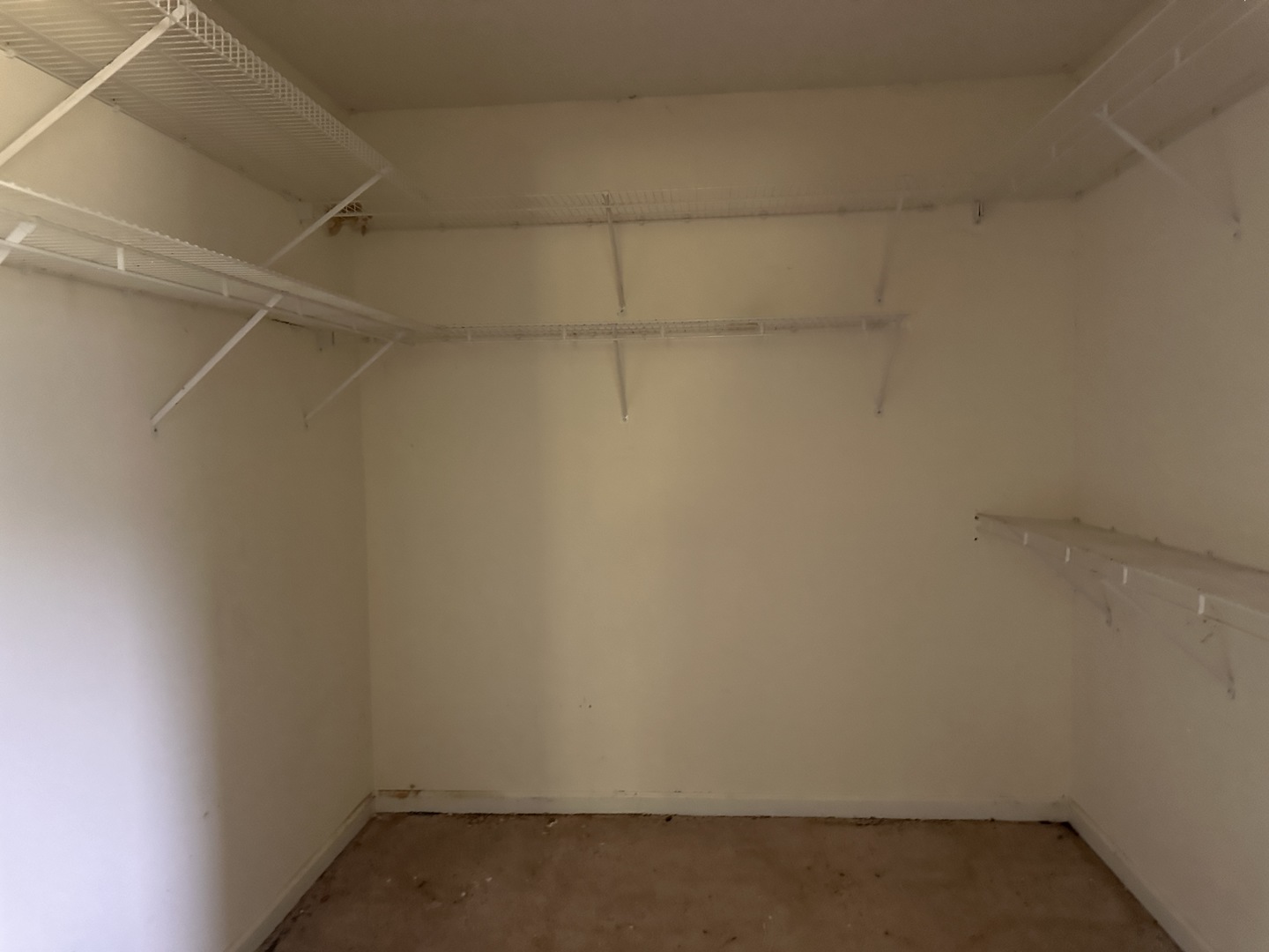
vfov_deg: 56.8
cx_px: 634
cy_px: 476
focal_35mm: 24
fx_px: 880
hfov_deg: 71.6
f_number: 1.78
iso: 1000
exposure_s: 1/41
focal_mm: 6.86
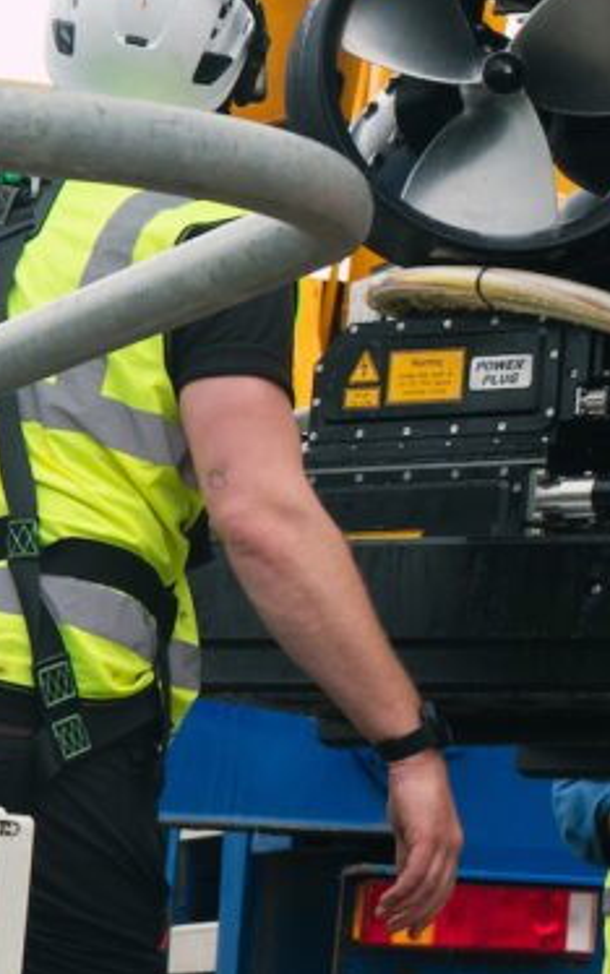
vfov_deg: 12.9
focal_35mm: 160
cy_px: -20
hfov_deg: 7.4
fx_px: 4253
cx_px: 1673
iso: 100
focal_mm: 23.8
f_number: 5.6
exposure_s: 1/100
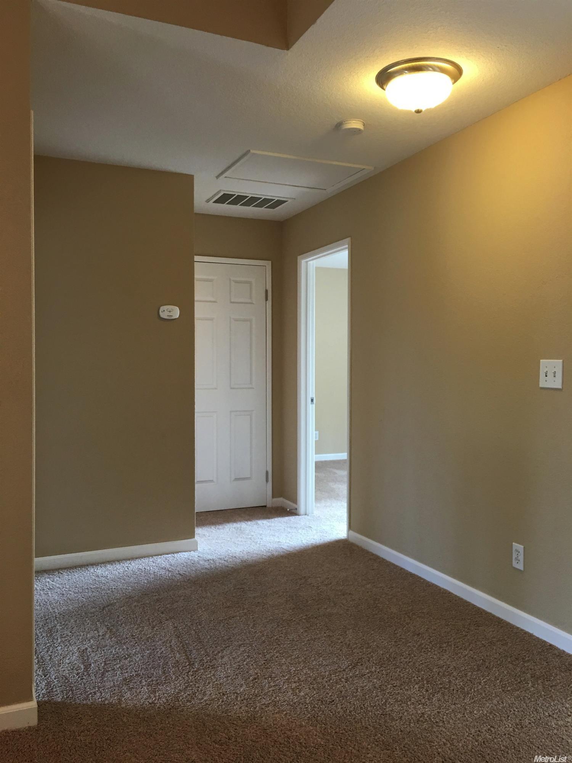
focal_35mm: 29
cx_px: 286
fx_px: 639
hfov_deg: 48.2
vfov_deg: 61.7
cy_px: 382
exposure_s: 1/15
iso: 32
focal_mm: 4.15
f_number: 2.2
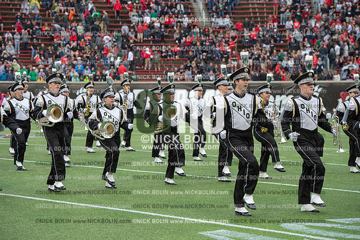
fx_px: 1119
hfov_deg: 18.3
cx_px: 180
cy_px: 120
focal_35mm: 112
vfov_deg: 12.2
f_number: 4
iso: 400
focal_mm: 112
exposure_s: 1/500
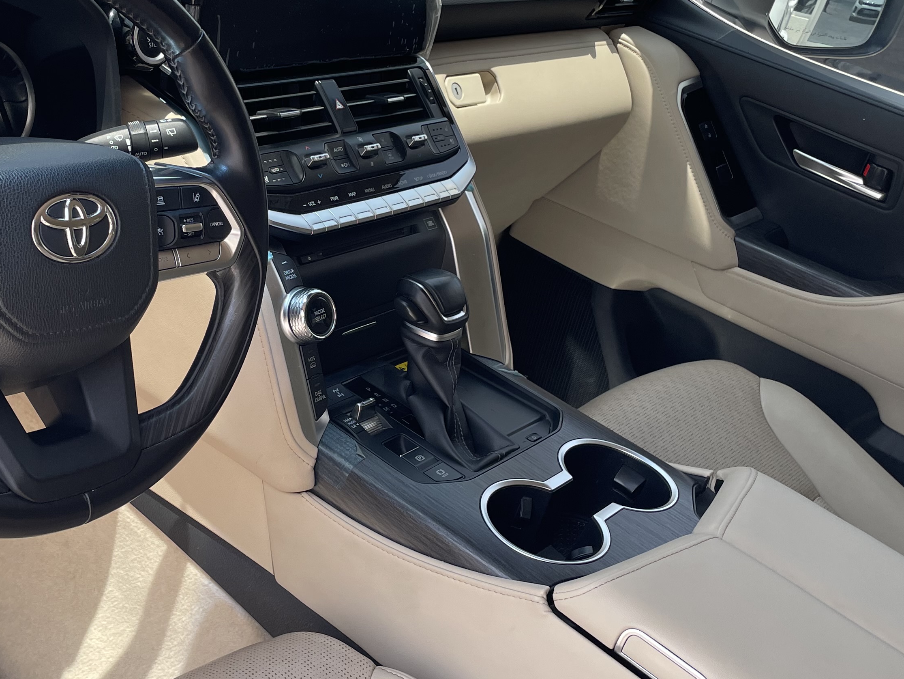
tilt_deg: -26.8
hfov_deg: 40.1
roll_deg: -15.6
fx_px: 1228
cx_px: 332
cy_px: 280
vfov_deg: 30.8
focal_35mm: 47
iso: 32
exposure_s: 1/425
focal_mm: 4.2
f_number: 1.6
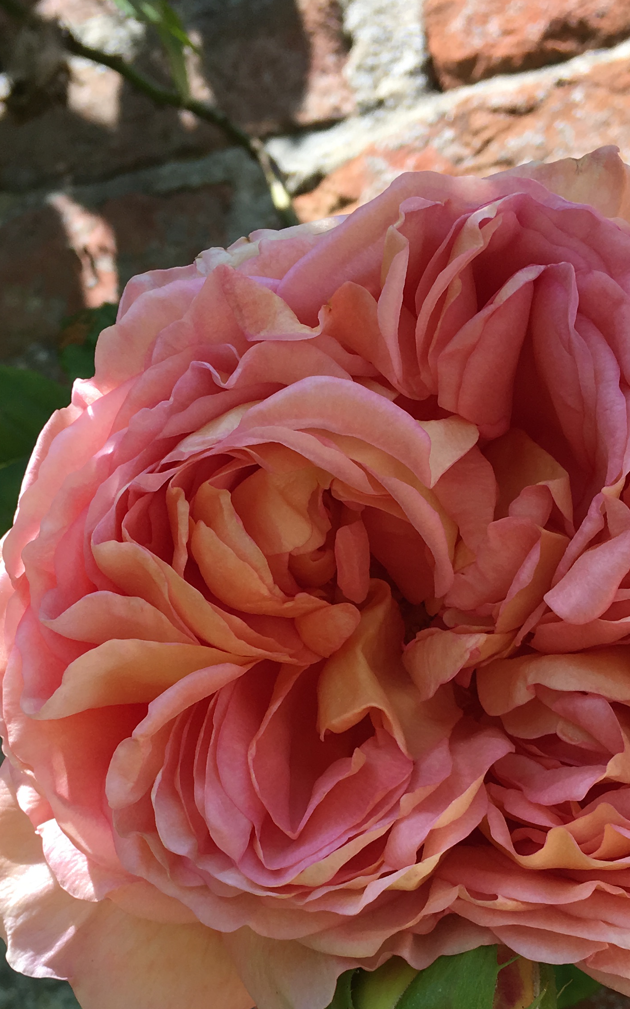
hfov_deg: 23.5
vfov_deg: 36.5
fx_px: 1511
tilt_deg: +20.9
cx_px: 314
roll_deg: -4.1
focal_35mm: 55
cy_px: 685
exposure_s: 1/509
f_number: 2.2
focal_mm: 4.15
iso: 25
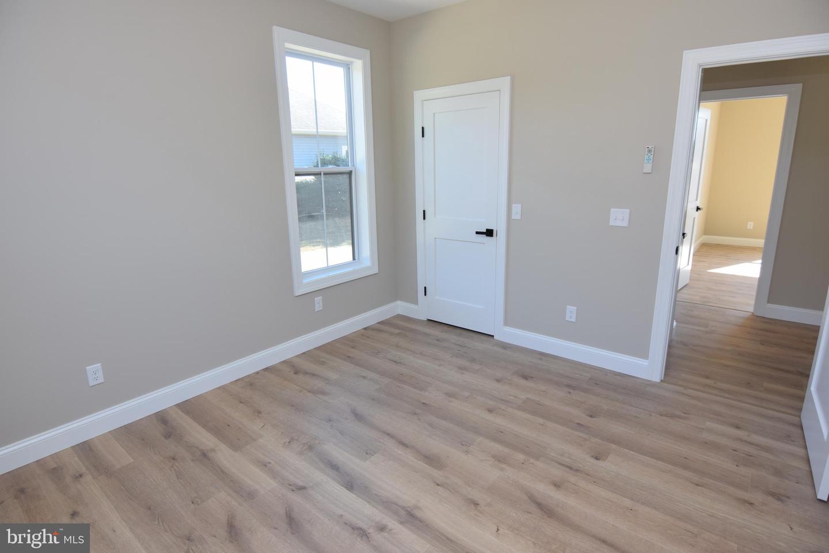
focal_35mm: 18
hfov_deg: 90.0
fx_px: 414
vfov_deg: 67.4
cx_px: 414
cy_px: 276
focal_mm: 12
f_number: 5.6
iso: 400
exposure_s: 1/125
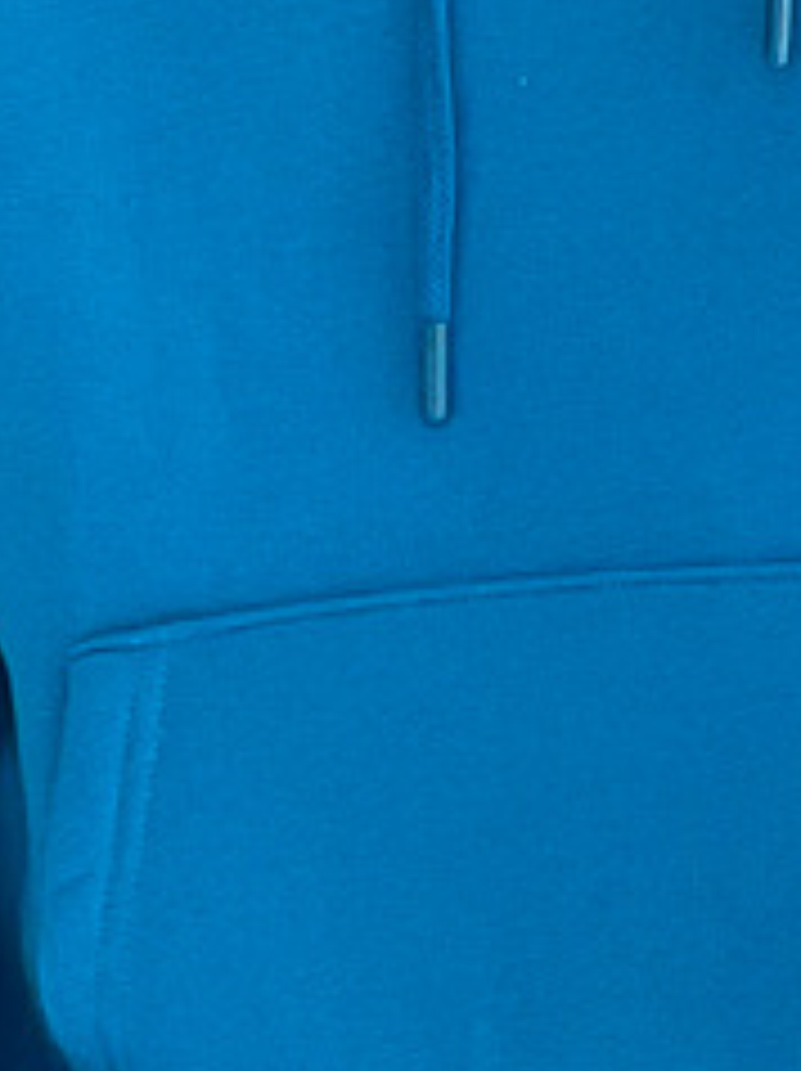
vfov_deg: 9.9
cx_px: 778
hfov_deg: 7.6
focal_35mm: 195
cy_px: 1503
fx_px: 6027
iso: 64
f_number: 1.8
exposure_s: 1/115
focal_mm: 3
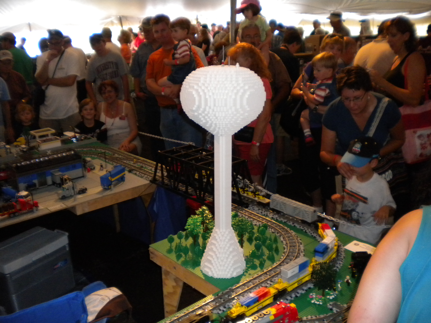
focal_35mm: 35
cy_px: 162
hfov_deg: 52.6
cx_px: 216
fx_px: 436
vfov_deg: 40.7
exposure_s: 1/30
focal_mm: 6.3
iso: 400
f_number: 3.1
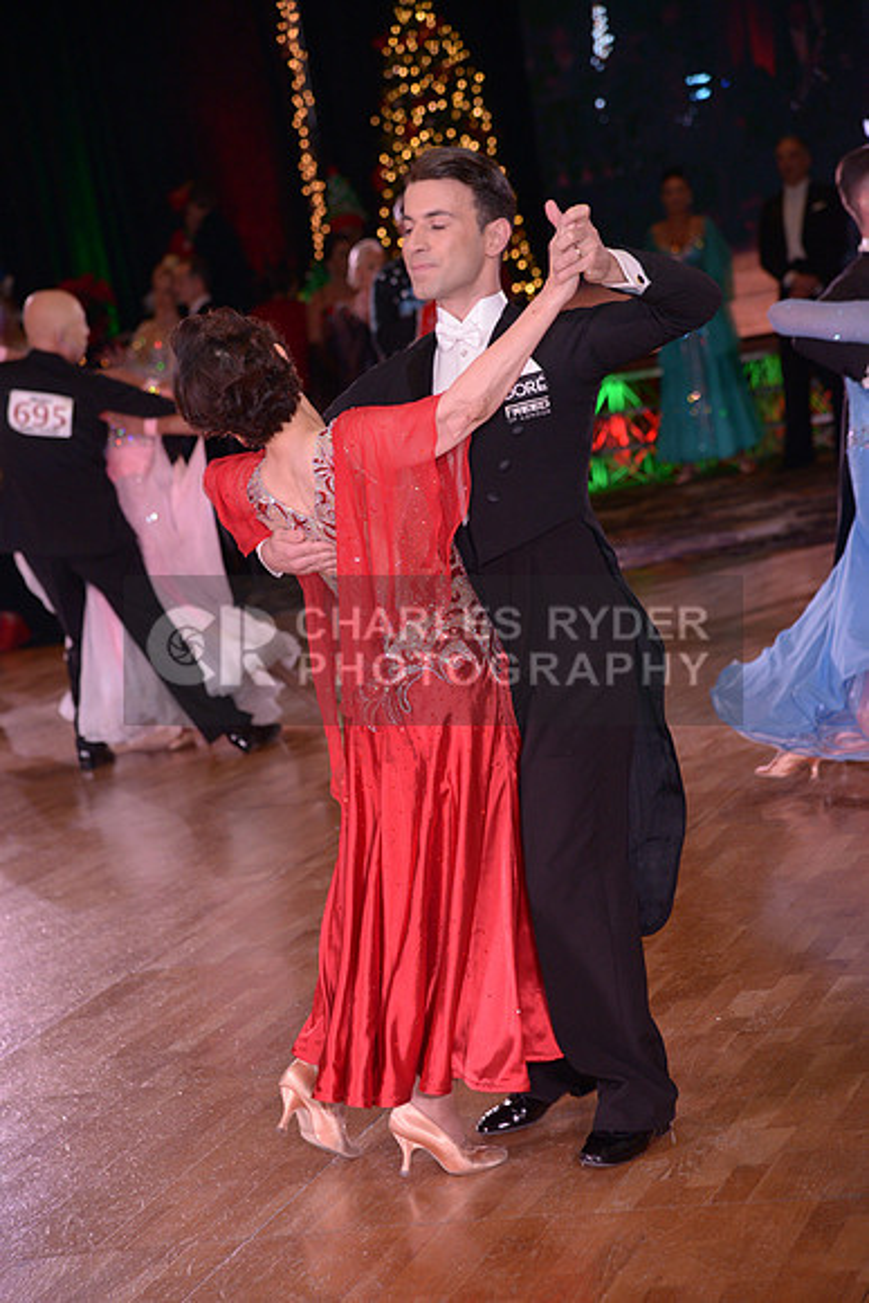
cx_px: 434
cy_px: 652
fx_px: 3618
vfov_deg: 20.4
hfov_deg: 13.7
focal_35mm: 100
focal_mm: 100
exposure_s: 1/200
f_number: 5
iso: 1250
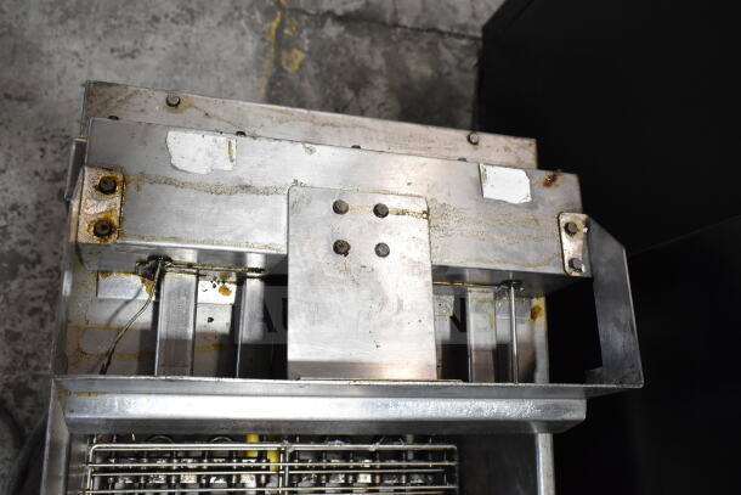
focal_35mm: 34
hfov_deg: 55.1
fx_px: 710
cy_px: 248
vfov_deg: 38.4
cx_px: 370
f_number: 7.1
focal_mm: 23
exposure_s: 1/200
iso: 1600
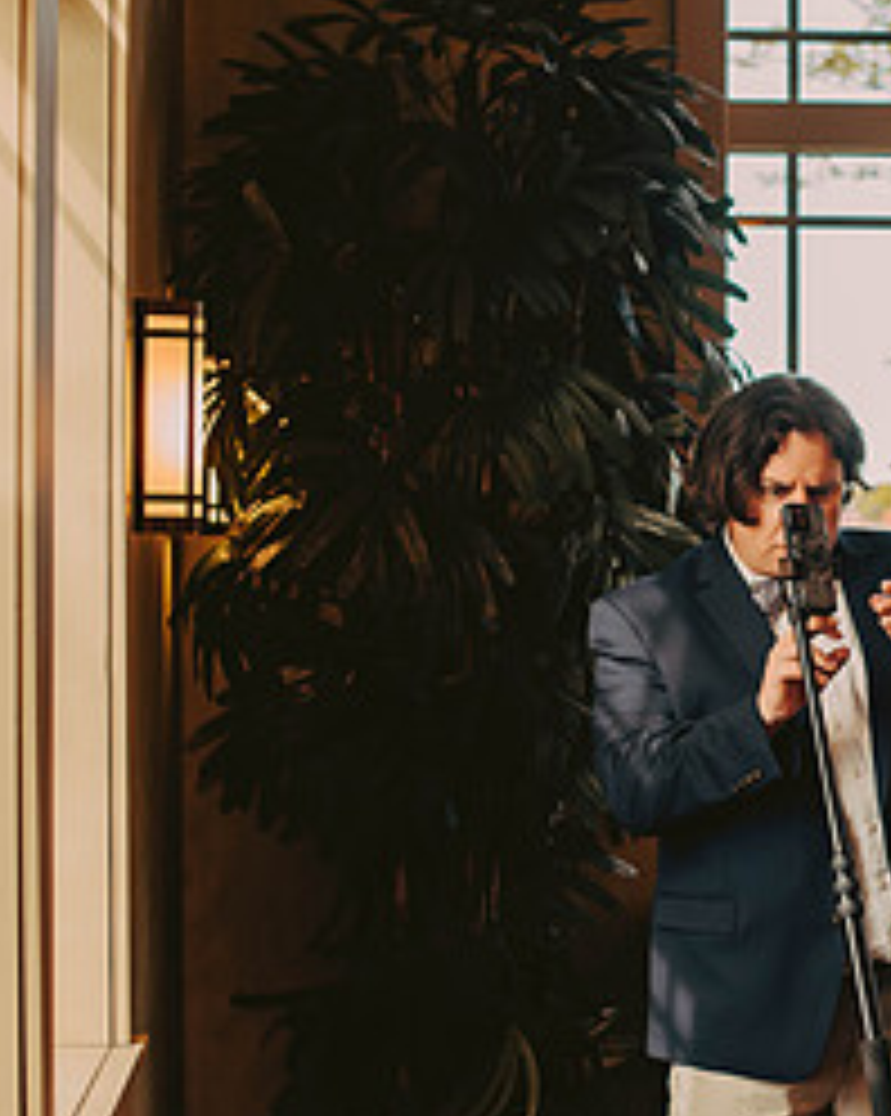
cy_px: 533
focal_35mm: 114
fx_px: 3762
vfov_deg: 16.9
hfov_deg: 13.2
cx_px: 1066
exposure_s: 1/320
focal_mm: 50
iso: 200
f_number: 2.2
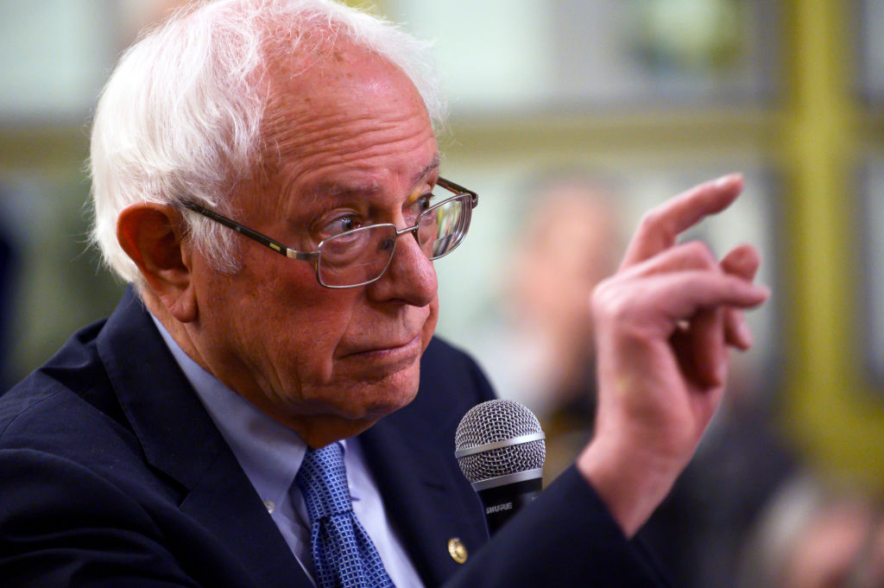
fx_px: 4907
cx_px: 442
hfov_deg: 10.3
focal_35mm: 200
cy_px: 294
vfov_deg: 6.9
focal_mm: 200
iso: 5000
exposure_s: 1/400
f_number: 2.8
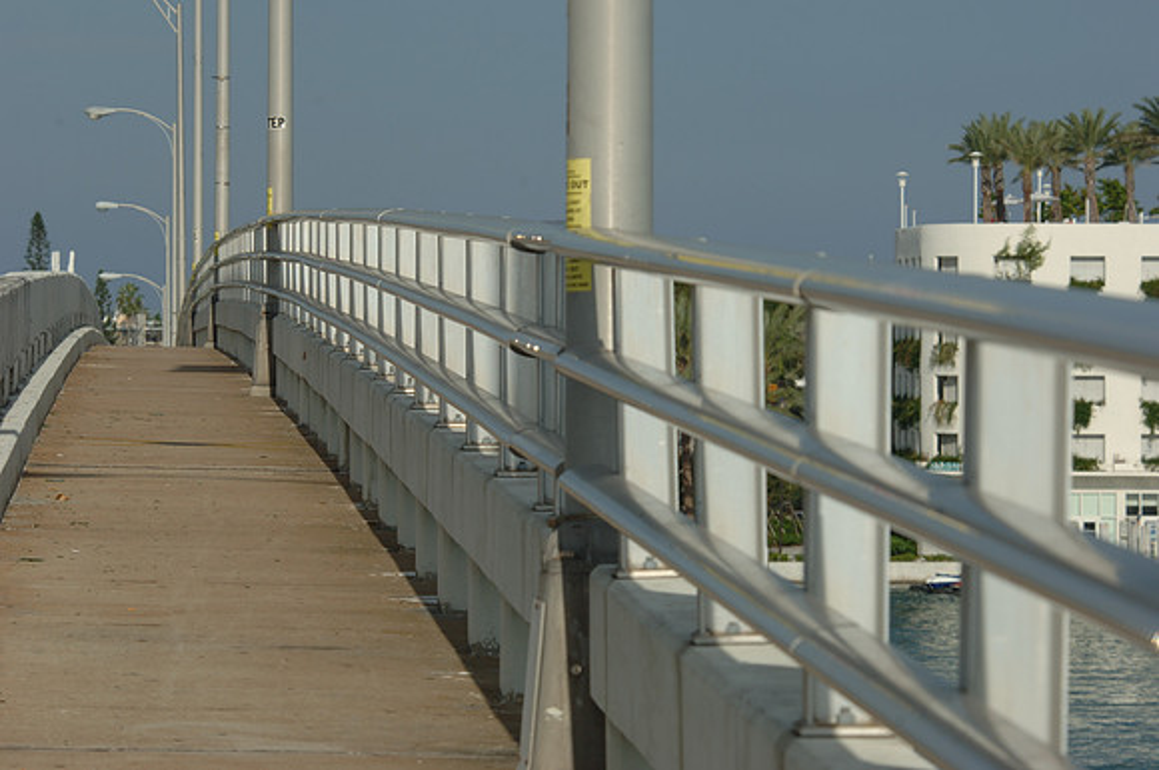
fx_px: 7234
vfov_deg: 6.1
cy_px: 385
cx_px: 580
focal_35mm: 225
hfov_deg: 9.2
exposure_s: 1/350
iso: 100
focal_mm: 150
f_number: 9.5
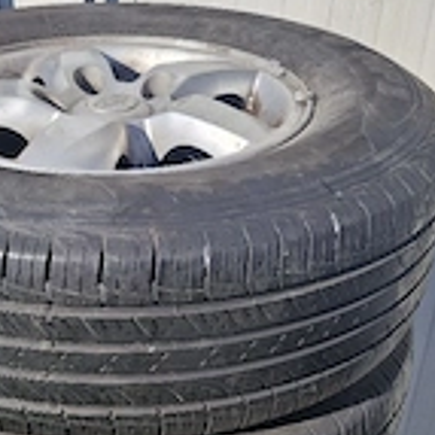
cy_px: 322
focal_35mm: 57
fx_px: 810
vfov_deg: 29.6
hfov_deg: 29.7
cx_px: 119
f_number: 1.8
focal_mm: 5.54
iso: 50
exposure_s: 1/1667
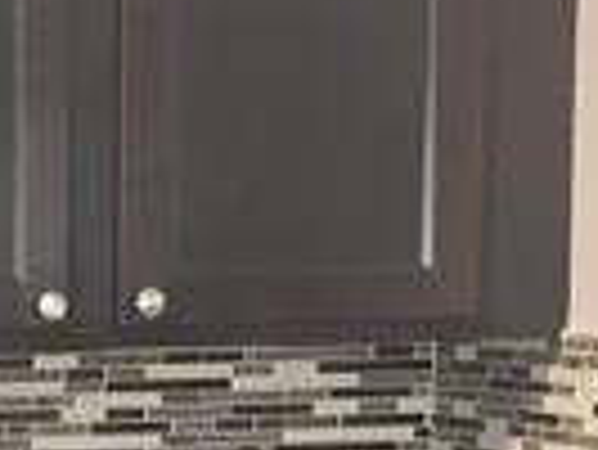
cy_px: 504
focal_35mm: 125
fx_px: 2161
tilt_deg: -6.6
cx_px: -598
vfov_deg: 11.7
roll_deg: +1.1
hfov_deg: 13.5
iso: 250
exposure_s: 1/60
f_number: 1.6
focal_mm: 5.1
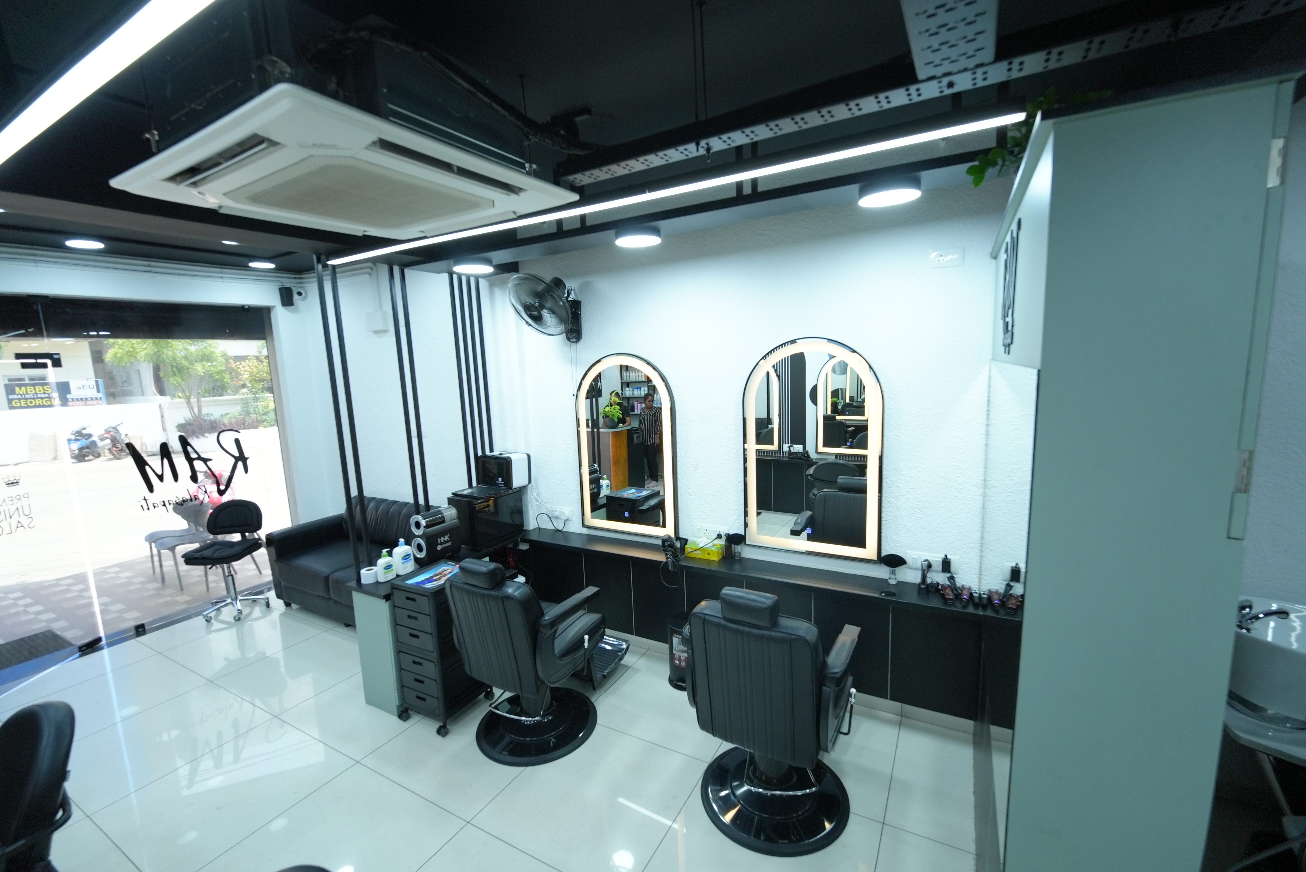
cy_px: 436
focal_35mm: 14
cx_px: 653
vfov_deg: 81.3
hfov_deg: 104.2
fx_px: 508
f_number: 4
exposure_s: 1/250
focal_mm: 14
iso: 1250
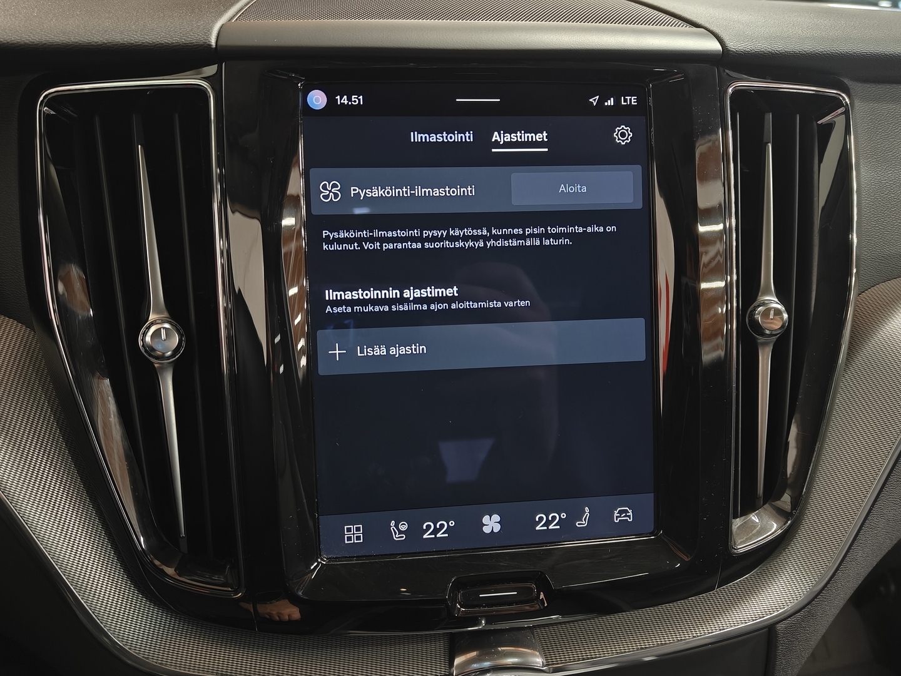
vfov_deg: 48.2
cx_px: 450
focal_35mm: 29
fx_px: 755
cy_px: 338
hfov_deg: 61.7
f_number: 1.8
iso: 1250
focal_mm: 5.59
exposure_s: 1/33
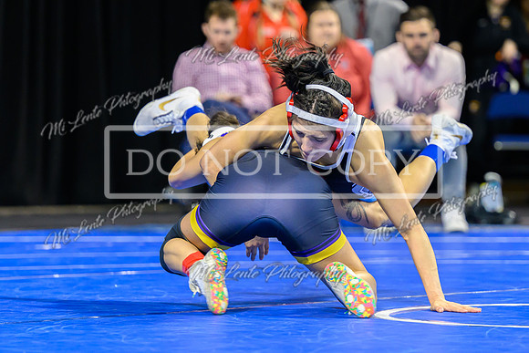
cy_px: 148
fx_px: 3250
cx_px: 292
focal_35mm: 221
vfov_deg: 6.2
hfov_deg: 9.3
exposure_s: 1/800
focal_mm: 140
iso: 3200
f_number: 2.8
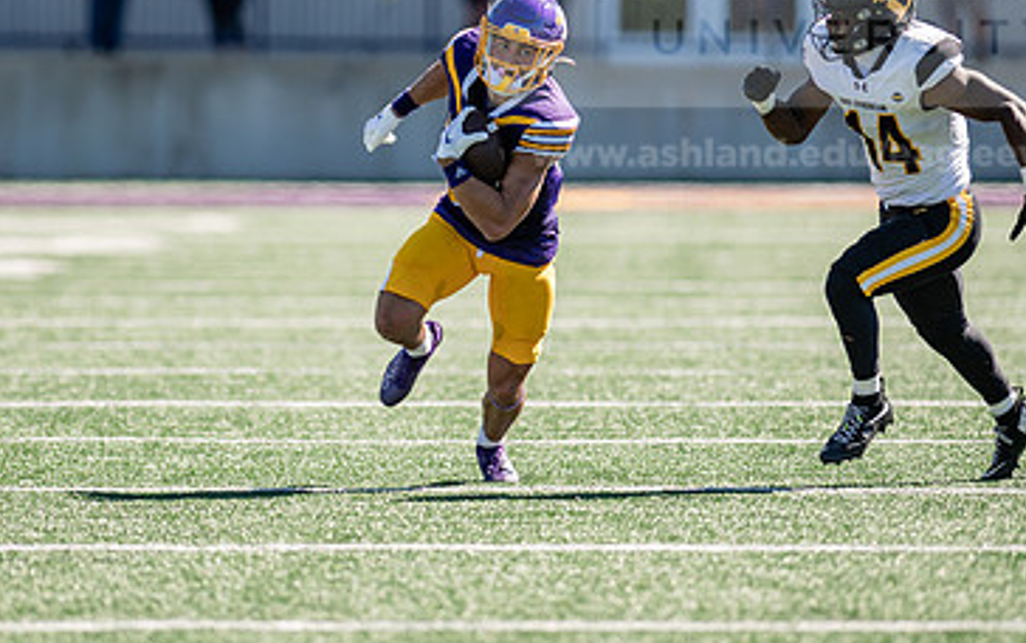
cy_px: 213
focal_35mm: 487
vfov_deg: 2.7
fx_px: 13626
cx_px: 403
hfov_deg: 4.3
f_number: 3.2
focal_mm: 300
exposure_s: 1/1250
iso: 200
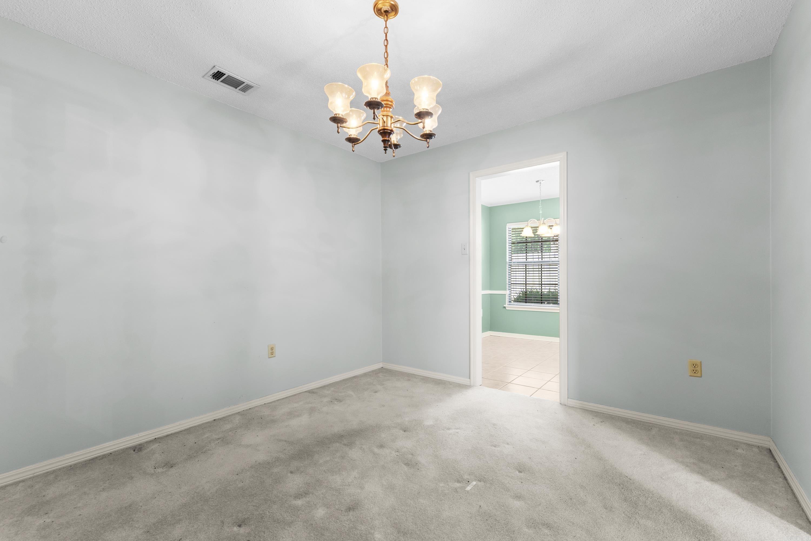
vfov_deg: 77.3
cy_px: 270
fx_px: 338
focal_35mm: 15
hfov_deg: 100.4
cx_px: 406
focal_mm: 10
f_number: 8
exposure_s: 1/1.25
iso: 320
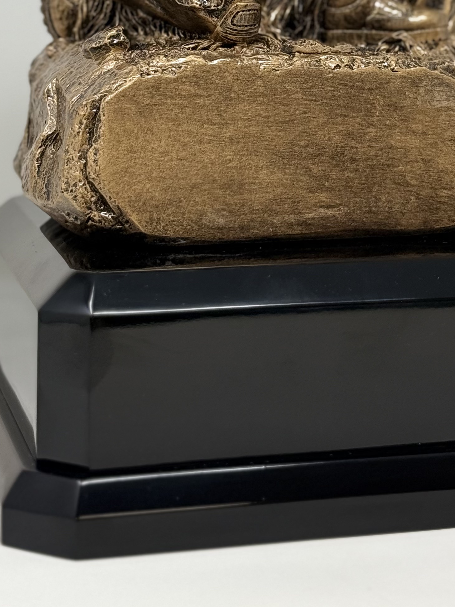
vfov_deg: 19.2
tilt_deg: -2.4
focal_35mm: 99
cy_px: -10
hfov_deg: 14.9
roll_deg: -0.3
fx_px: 1735
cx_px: 272
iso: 80
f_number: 1.78
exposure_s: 1/228
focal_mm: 6.76
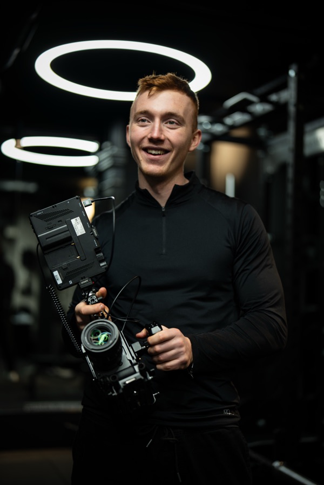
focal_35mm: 50
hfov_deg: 27.0
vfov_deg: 39.6
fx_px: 675
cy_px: 242
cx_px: 162
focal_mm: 50
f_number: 1.4
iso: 160
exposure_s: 1/100
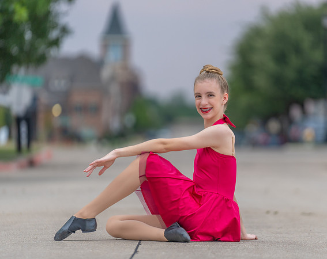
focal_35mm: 233
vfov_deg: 6.6
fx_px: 2251
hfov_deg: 8.3
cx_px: 201
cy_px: 134
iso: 160
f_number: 2.8
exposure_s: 1/320
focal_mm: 197
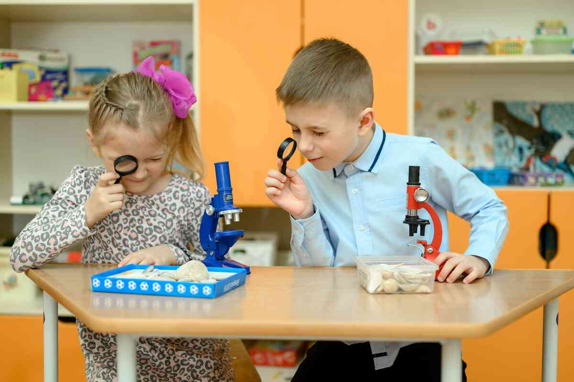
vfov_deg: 26.9
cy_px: 191
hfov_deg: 39.6
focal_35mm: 50
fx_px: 797
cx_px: 287
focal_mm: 50
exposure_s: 1/200
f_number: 2
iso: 250
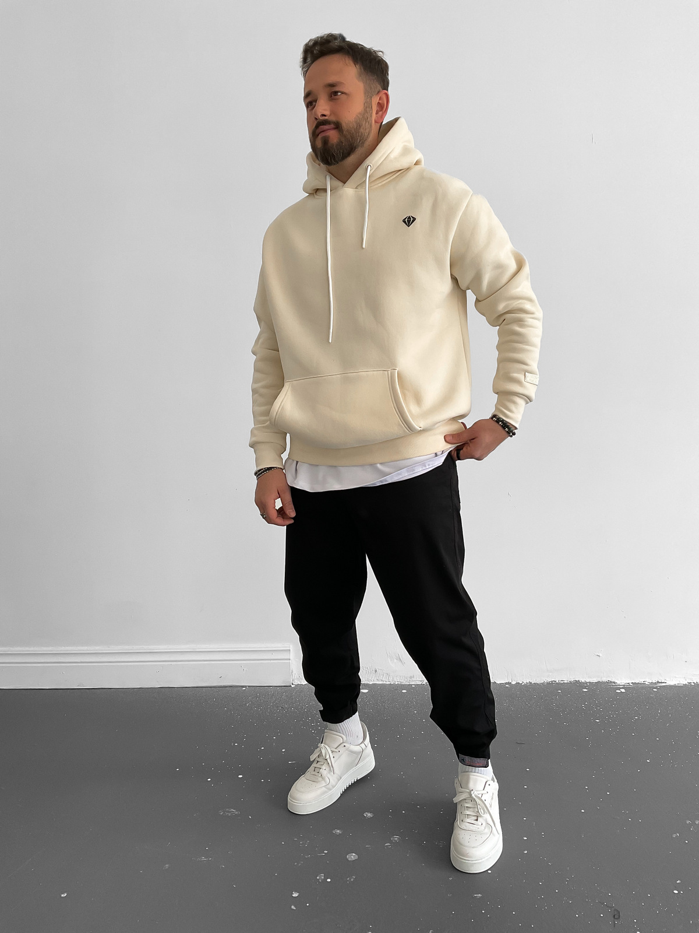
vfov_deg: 61.7
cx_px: 350
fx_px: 781
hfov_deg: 48.2
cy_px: 466
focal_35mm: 29
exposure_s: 1/120
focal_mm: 3
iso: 50
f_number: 1.8
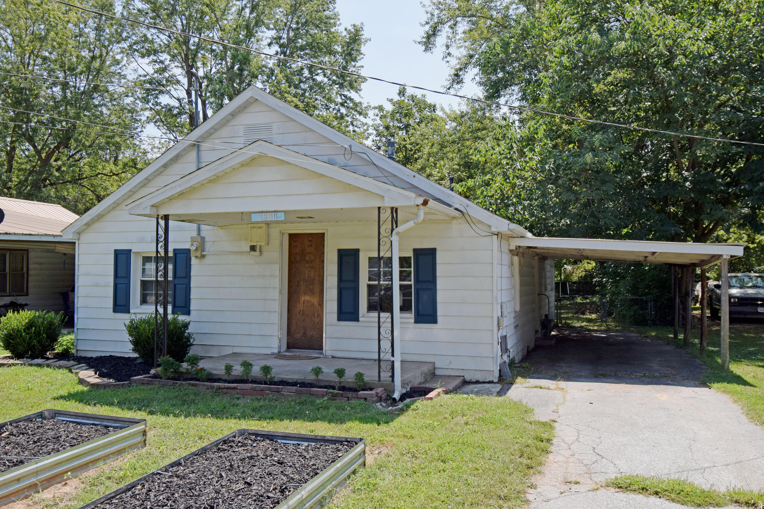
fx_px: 637
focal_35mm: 30
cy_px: 254
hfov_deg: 61.9
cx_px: 382
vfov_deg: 43.6
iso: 200
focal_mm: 20
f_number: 9
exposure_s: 1/320
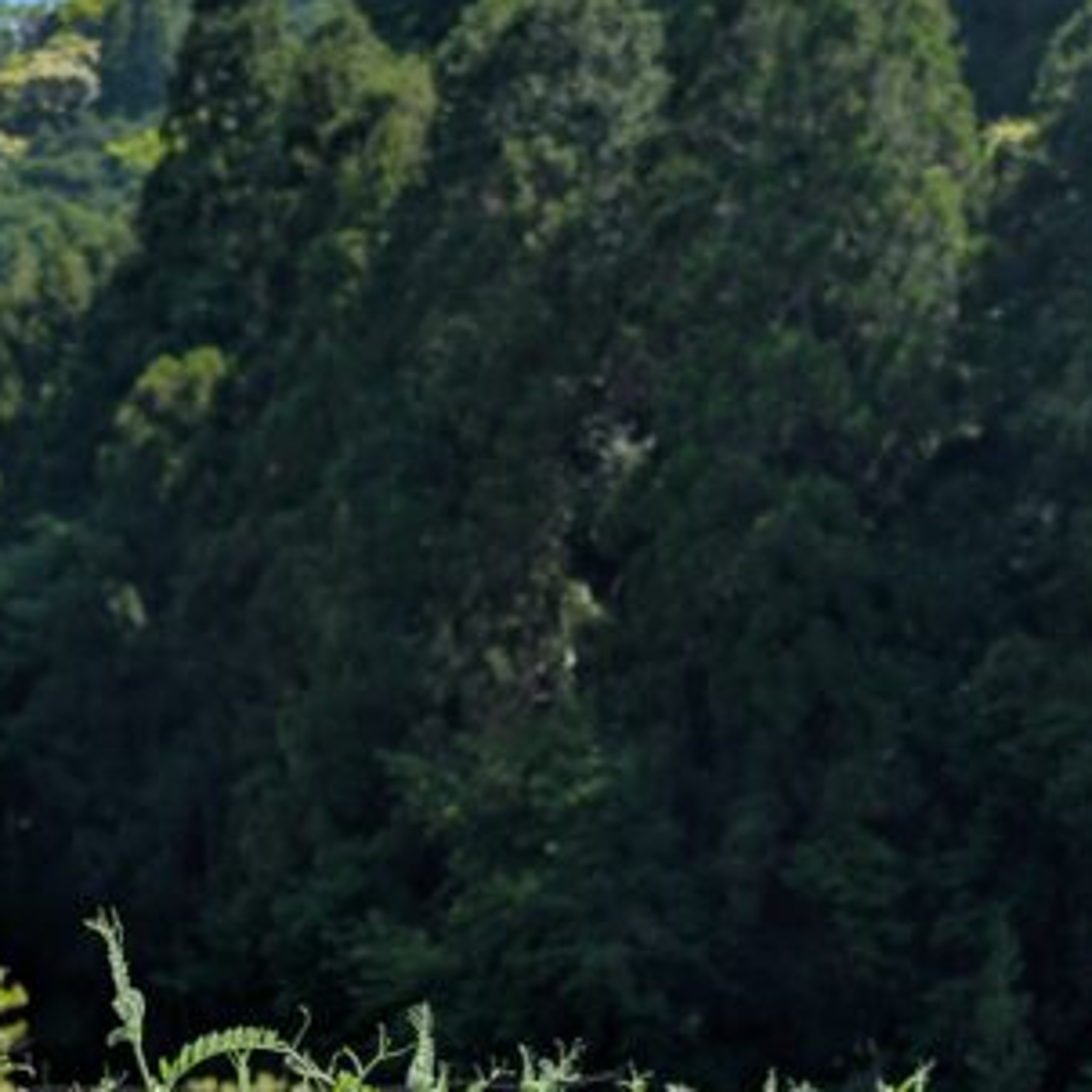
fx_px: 2570
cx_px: 454
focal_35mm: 72
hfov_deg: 24.0
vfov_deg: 21.2
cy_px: 1501
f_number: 1.68
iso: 21
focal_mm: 6.9
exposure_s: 1/730
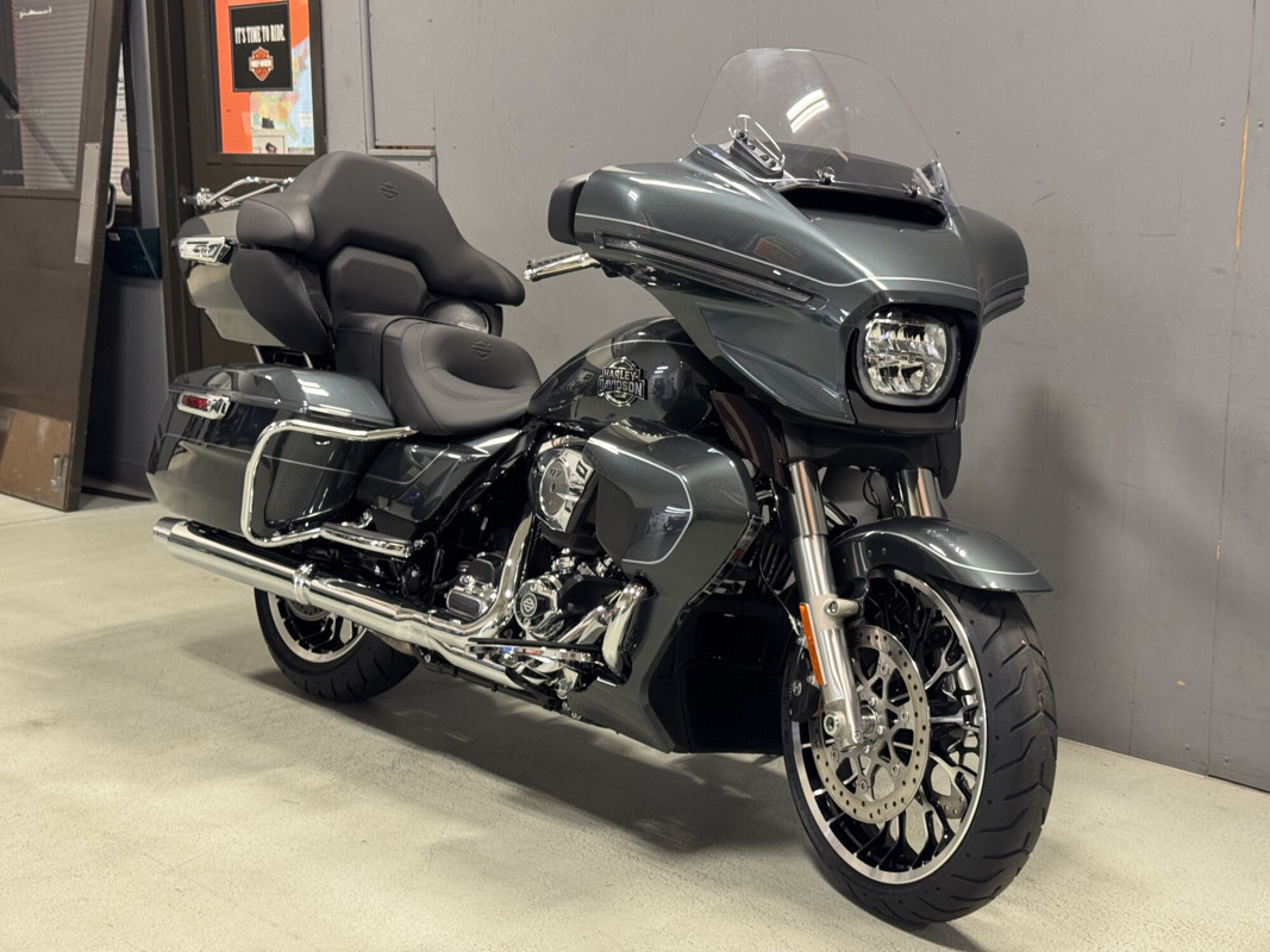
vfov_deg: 30.3
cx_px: 635
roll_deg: -0.1
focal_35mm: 48
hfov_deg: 39.7
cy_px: 476
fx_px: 1761
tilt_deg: -10.7
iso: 200
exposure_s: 1/40
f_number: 1.78
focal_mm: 6.76
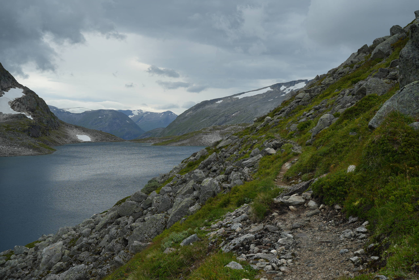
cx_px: 210
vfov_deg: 37.9
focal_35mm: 35
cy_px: 140
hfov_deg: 54.4
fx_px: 407
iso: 100
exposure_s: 1/60
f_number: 7.1
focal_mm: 35
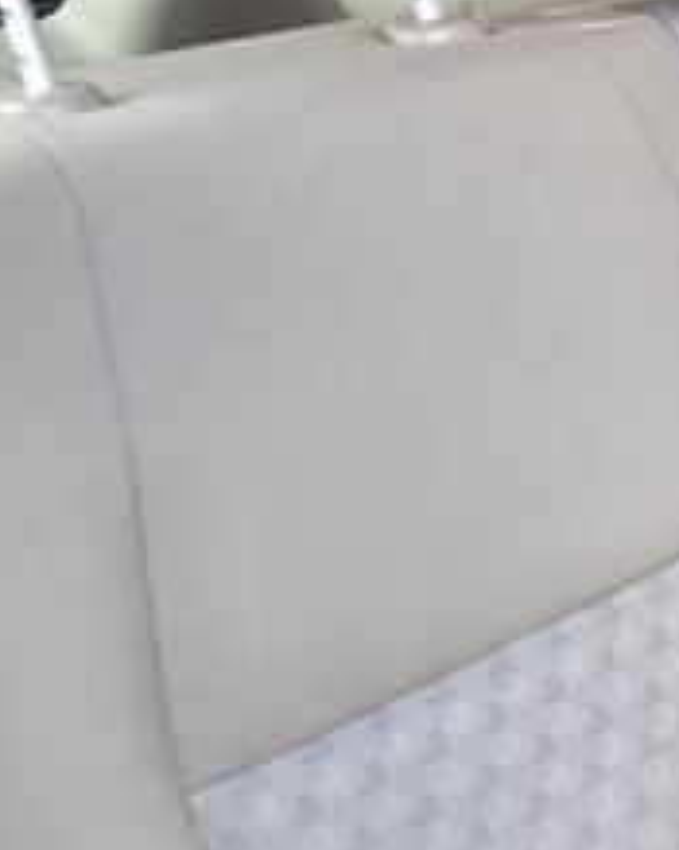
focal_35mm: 74
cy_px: 256
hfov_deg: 18.4
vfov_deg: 25.5
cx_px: 1017
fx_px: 1860
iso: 800
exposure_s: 1/125
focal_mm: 18
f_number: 4.5
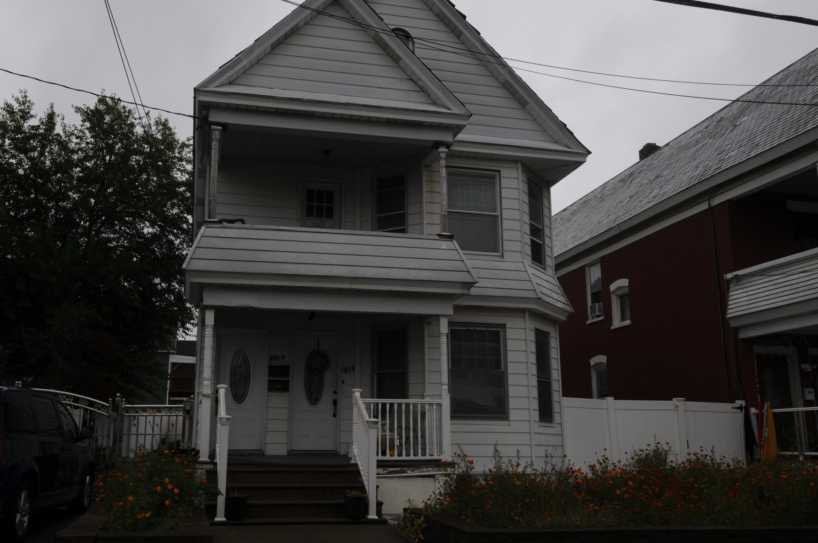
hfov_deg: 59.2
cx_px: 356
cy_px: 287
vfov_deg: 41.4
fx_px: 718
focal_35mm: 32
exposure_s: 1/250
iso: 200
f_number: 8
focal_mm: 17
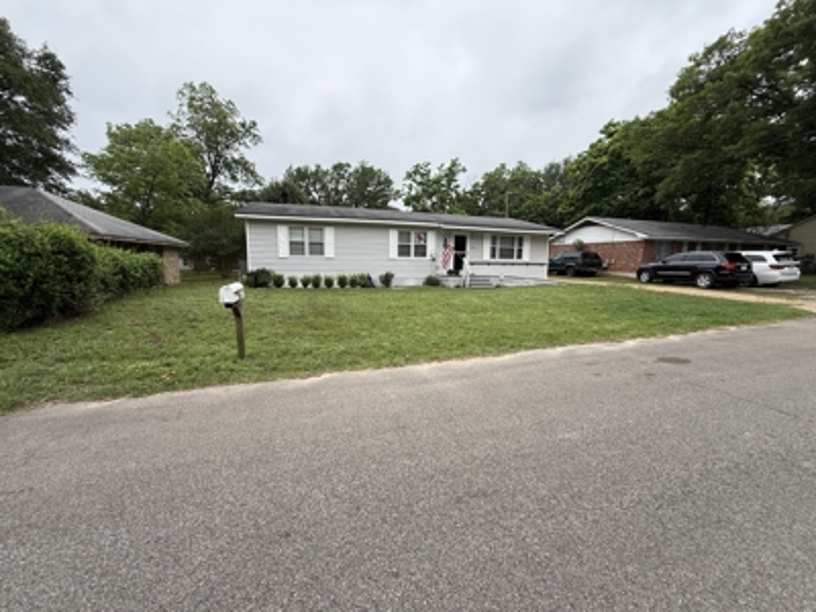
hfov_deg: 102.1
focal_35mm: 14
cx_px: 408
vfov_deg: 85.7
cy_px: 306
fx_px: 330
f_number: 2.2
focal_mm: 2.22
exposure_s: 1/256
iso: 50
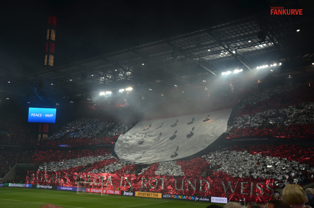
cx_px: 157
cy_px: 104
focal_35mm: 36
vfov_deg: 36.7
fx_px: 313
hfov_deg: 53.2
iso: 280
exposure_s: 1/125
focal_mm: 24
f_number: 5.6
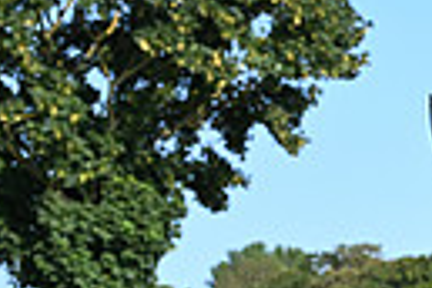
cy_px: 440
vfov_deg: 7.3
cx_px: 894
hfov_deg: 10.2
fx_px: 2220
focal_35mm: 185
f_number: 6.3
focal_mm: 41
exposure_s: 1/1250
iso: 500
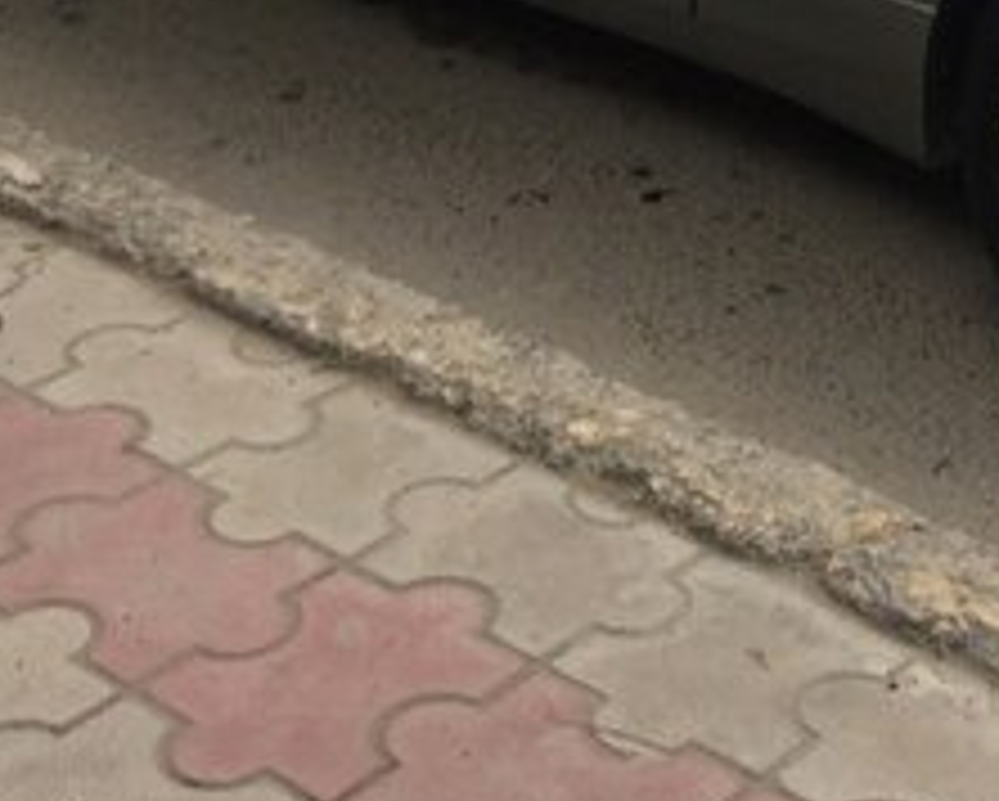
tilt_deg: -18.8
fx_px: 2486
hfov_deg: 22.5
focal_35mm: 84
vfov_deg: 17.4
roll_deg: -1.3
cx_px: 742
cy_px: -182
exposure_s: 1/114
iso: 32
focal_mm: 4.15
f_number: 2.2
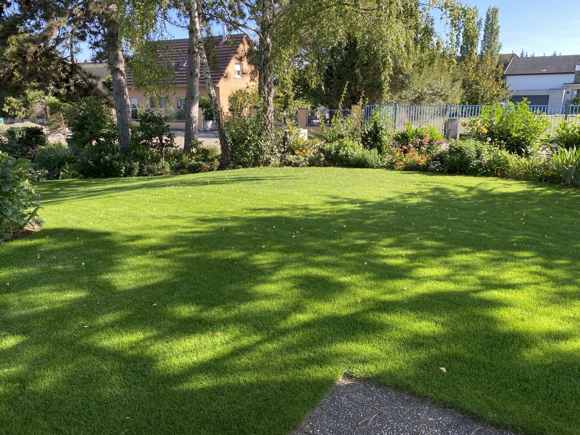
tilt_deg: -13.6
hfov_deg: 67.3
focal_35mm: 26
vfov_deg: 53.1
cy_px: 218
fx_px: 436
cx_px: 290
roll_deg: +0.0
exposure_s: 1/362
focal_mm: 4.25
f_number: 1.8
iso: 32
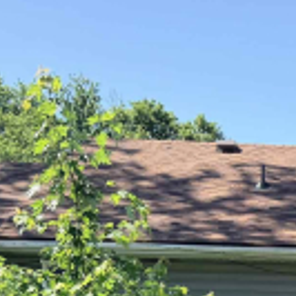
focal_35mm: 106
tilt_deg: -5.8
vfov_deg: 15.4
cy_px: 412
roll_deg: +0.0
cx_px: 335
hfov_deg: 15.9
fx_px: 1025
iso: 100
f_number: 1.78
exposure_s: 1/1770
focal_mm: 6.76
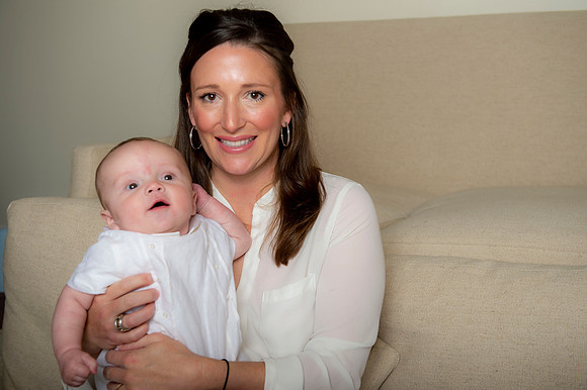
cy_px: 195
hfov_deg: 38.2
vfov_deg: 26.0
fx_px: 847
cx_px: 294
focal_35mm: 52
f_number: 5
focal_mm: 52
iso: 200
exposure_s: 1/200
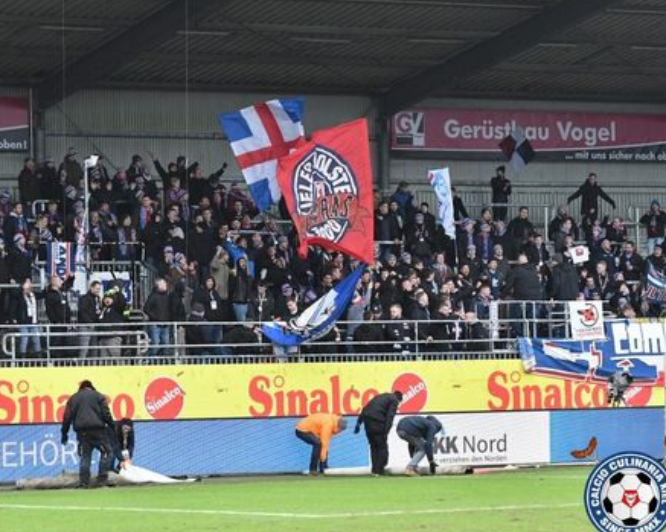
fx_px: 3329
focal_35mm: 169
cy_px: 280
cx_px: 279
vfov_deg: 9.1
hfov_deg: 11.4
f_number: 4.5
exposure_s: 1/1250
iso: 1600
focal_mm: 92
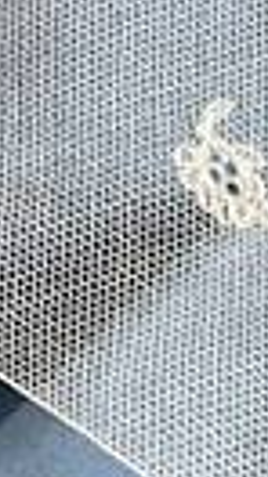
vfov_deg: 9.2
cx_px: 866
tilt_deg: -66.7
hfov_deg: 5.2
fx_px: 2786
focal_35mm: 220
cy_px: 965
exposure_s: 1/50
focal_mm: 4.2
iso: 100
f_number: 1.6
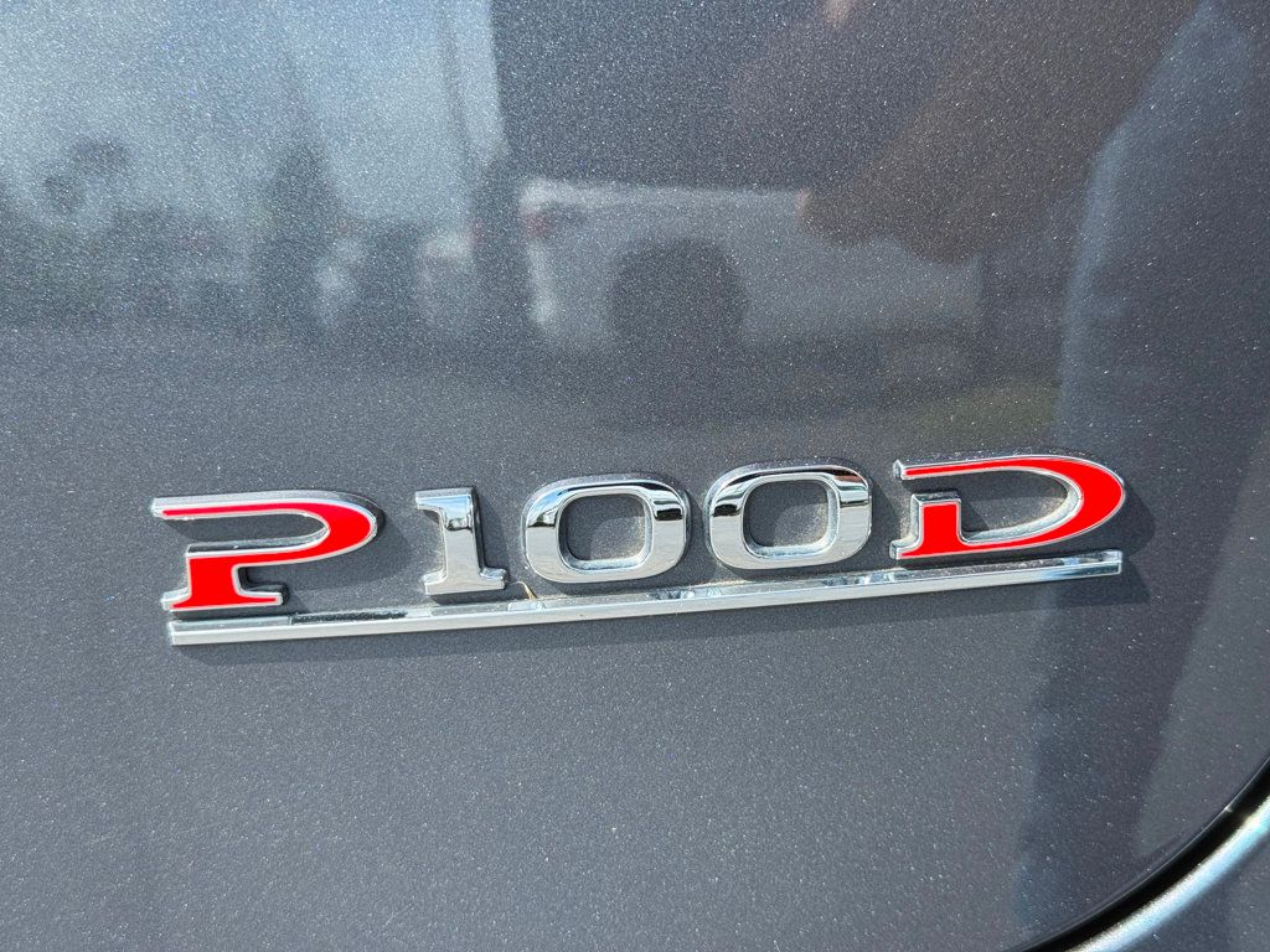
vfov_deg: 30.3
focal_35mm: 48
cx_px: 635
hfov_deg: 39.7
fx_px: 1761
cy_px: 476
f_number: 1.78
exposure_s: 1/1307
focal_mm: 6.76
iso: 80
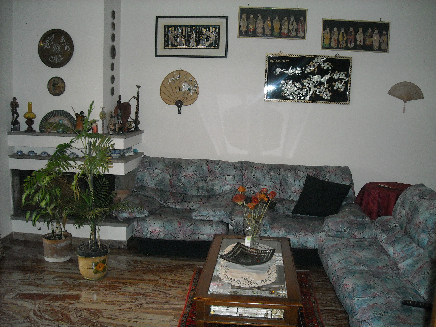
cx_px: 218
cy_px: 164
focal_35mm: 35
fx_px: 441
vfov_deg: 40.7
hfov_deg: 52.6
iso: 400
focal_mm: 5.7
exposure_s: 1/60
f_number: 2.8
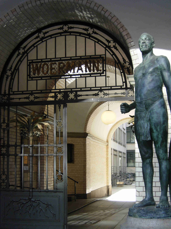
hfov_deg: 25.2
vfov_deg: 33.1
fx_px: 382
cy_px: 135
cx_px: 91
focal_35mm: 58
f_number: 3.1
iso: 50
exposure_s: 1/87.9
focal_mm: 10.1
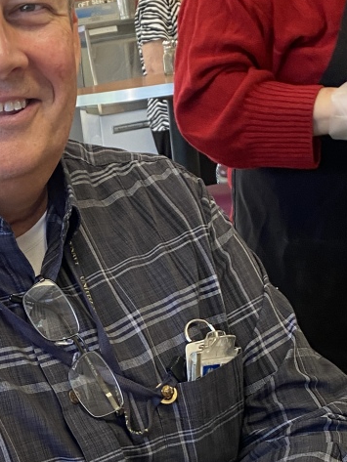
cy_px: 325
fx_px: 1002
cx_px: -17
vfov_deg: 25.8
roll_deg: +9.8
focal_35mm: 75
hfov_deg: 19.0
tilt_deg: -11.9
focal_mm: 4.25
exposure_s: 1/60
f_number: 1.8
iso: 80
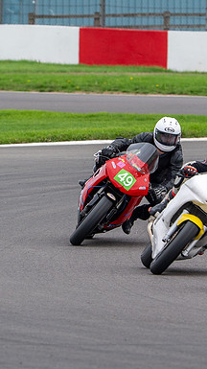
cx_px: 128
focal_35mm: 626
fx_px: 6121
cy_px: 157
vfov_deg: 3.5
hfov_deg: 1.9
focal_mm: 300
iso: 500
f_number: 7.1
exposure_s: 1/200
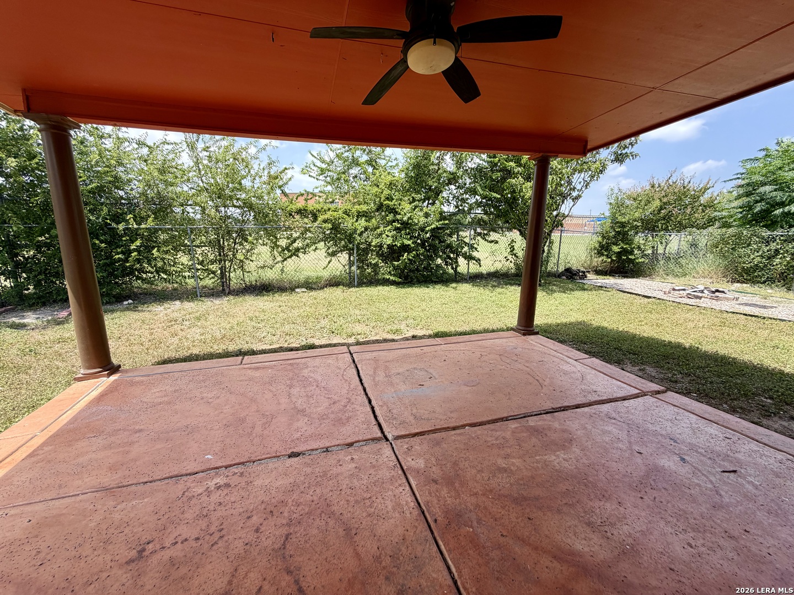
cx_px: 397
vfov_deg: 85.7
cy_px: 298
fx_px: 321
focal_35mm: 14
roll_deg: +0.0
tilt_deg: -11.9
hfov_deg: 102.1
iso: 40
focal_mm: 2.22
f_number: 2.2
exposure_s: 1/574
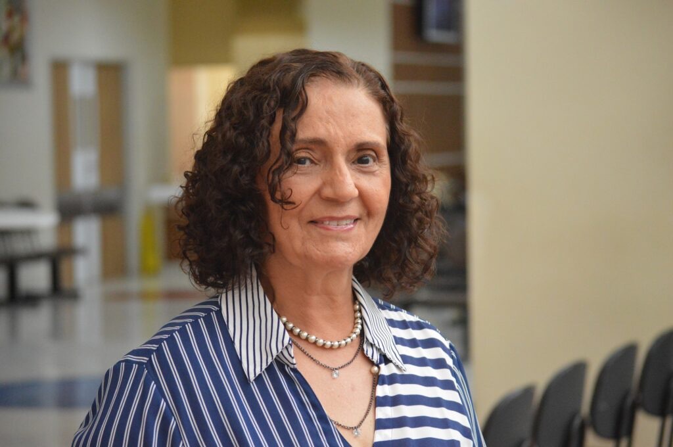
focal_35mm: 105
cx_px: 336
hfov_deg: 19.5
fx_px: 1960
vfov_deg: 13.0
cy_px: 224
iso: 3200
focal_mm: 70
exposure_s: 1/500
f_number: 4.2
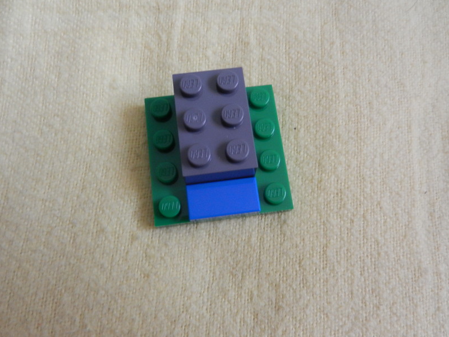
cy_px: 177
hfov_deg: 63.4
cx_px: 230
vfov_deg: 49.7
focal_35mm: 28
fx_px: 363
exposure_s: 1/25
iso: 400
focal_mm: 4.5
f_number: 3.5
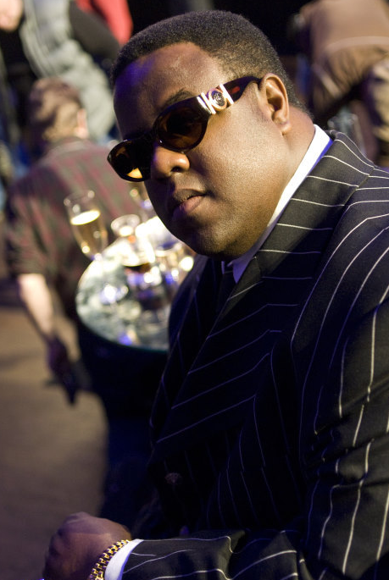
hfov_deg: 24.5
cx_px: 187
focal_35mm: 56
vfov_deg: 35.9
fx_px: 897
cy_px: 290
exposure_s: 1/60
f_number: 2.5
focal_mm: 35
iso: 800
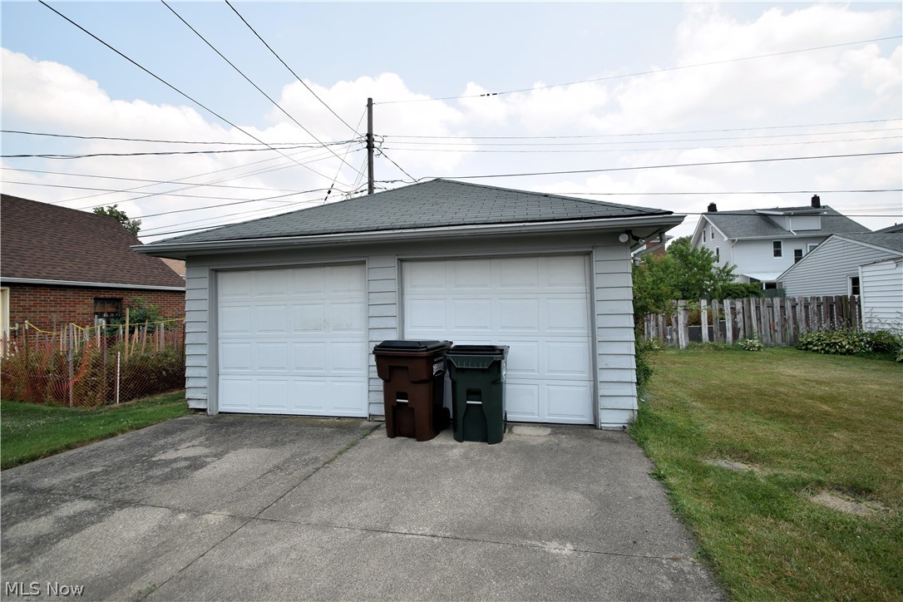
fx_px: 376
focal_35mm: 15
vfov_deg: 77.3
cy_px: 301
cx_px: 452
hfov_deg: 100.4
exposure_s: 1/320
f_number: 9
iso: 200
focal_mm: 10
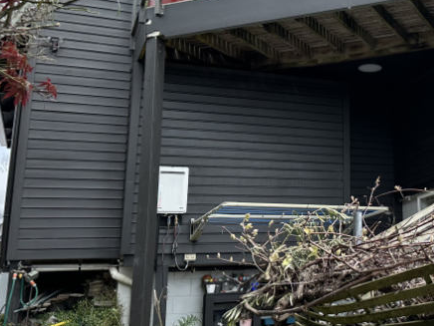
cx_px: 446
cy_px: 98
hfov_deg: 31.9
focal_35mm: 55
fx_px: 690
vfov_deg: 26.3
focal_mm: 6.9
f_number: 1.8
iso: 80
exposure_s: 1/1541
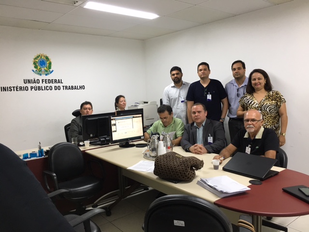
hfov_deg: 61.7
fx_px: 259
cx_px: 154
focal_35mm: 29
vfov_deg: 48.2
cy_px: 116
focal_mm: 4.15
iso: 80
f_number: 2.2
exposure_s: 1/30
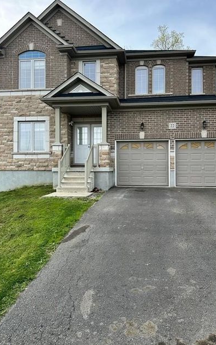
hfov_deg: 46.0
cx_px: 113
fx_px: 254
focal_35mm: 27
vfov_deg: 68.3
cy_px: 165
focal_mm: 6.86
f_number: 1.78
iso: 80
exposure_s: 1/850
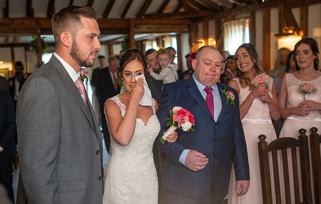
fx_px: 361
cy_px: 106
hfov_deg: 47.8
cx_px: 136
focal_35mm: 41
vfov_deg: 31.5
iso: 800
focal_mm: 35
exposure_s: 1/100
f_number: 2.8
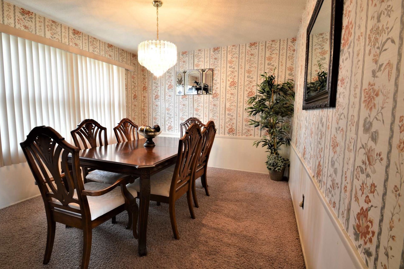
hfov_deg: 96.7
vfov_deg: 73.8
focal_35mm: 16
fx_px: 180
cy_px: 133
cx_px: 194
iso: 100
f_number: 8
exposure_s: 1/1.3
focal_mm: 10
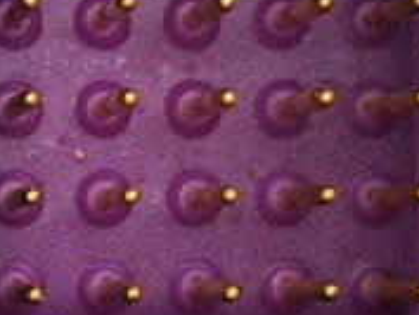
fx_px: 1962
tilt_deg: -87.5
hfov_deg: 11.7
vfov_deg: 9.2
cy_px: 135
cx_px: -196
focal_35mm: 162
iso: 25
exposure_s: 1/120
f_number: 1.8
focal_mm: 4
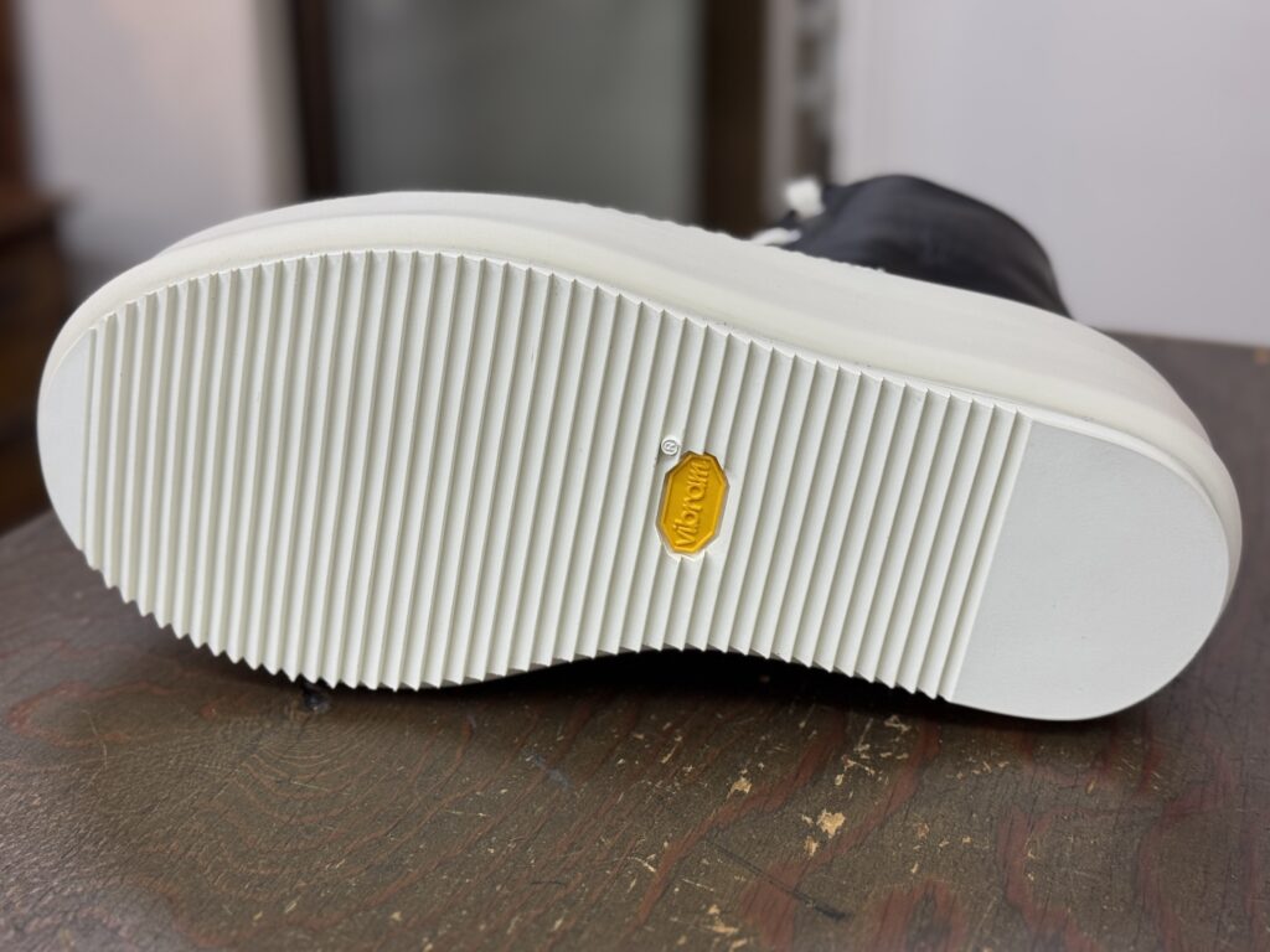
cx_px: 635
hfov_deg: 39.7
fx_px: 1761
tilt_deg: -24.3
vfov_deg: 30.3
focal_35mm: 48
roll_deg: +0.8
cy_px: 476
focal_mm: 6.76
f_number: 1.78
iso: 80
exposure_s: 1/120
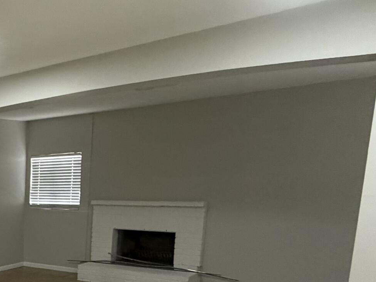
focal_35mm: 43
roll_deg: +1.5
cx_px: -121
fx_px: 467
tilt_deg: -8.9
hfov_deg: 32.2
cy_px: 260
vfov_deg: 31.8
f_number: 2.2
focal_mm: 2.22
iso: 320
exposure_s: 1/68
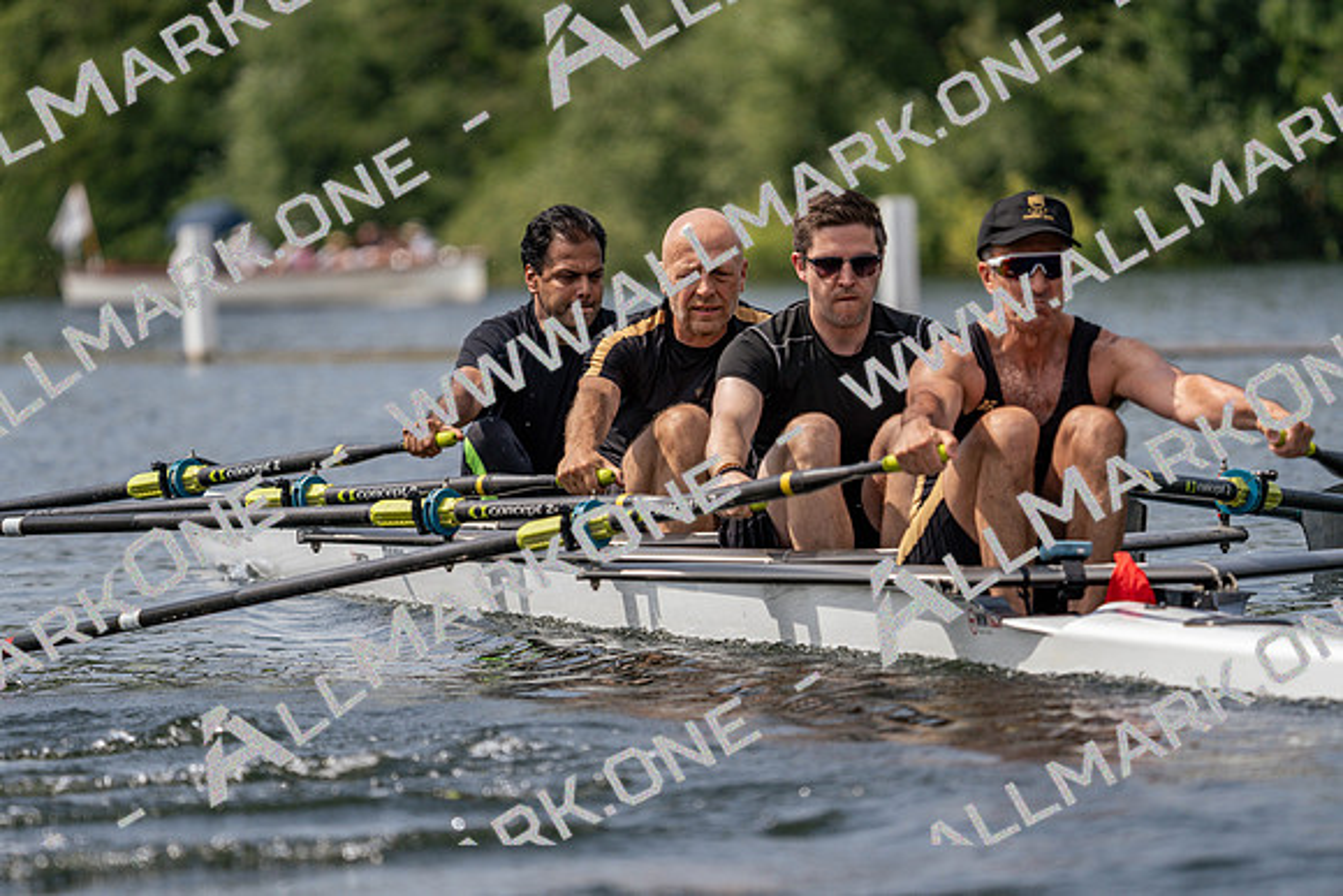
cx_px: 672
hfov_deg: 6.2
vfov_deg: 4.1
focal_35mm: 335
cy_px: 448
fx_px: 12500
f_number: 6.3
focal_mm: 335
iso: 200
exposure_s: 1/1600
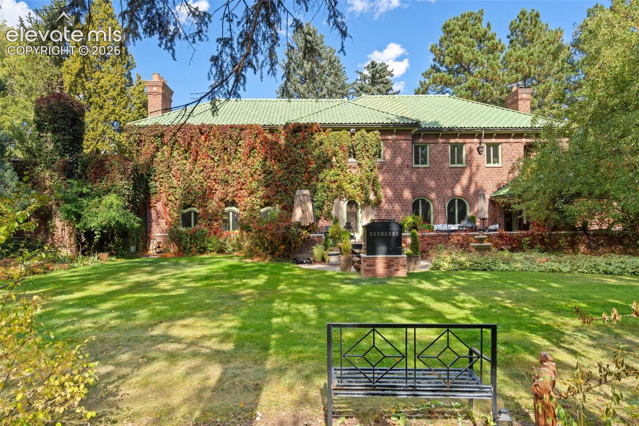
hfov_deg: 84.0
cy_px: 213
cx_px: 320
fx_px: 355
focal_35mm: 20
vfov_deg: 61.9
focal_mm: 20
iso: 400
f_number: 7.1
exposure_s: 1/60
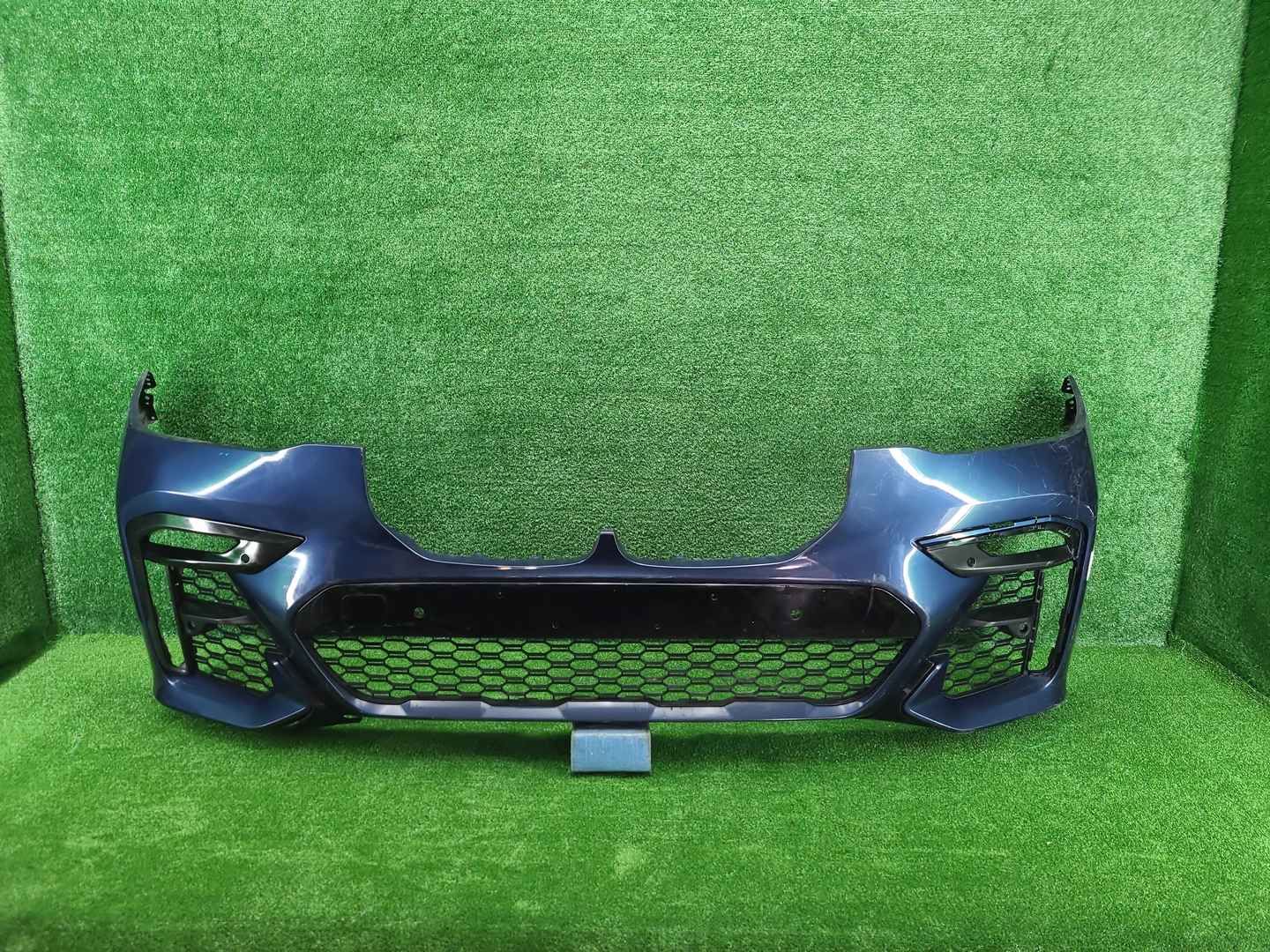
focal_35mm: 26
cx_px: 635
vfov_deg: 53.1
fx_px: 954
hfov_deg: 67.3
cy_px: 476
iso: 224
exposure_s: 1/50
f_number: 1.8
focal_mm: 5.4
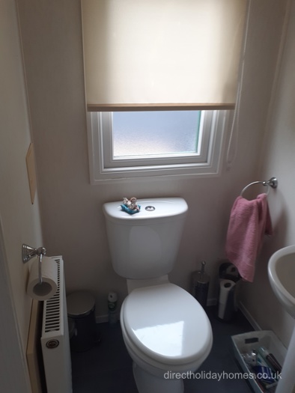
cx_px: 148
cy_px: 196
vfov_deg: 65.3
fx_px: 307
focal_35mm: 27
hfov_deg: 51.4
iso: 50
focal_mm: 3.6
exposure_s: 1/50
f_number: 1.9
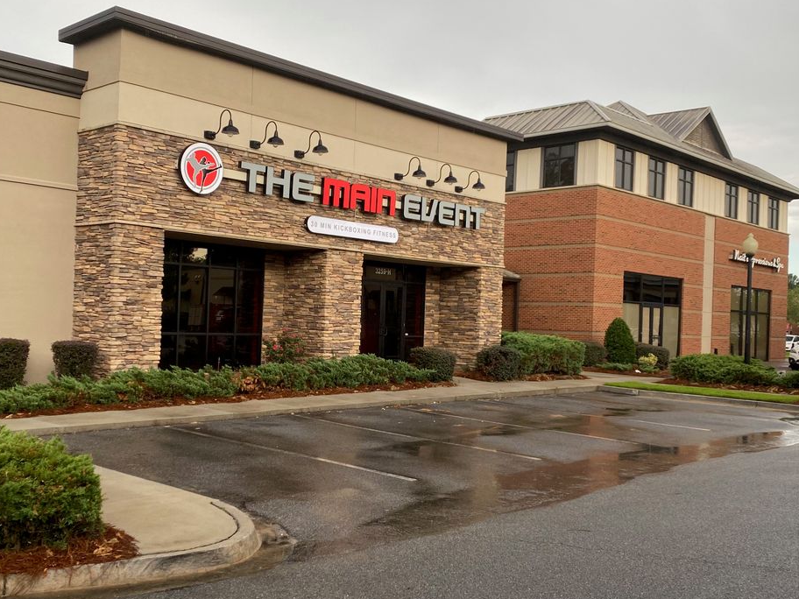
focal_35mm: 38
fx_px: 877
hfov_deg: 49.0
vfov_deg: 37.7
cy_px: 321
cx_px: 389
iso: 32
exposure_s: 1/239
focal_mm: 4.25
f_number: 1.8
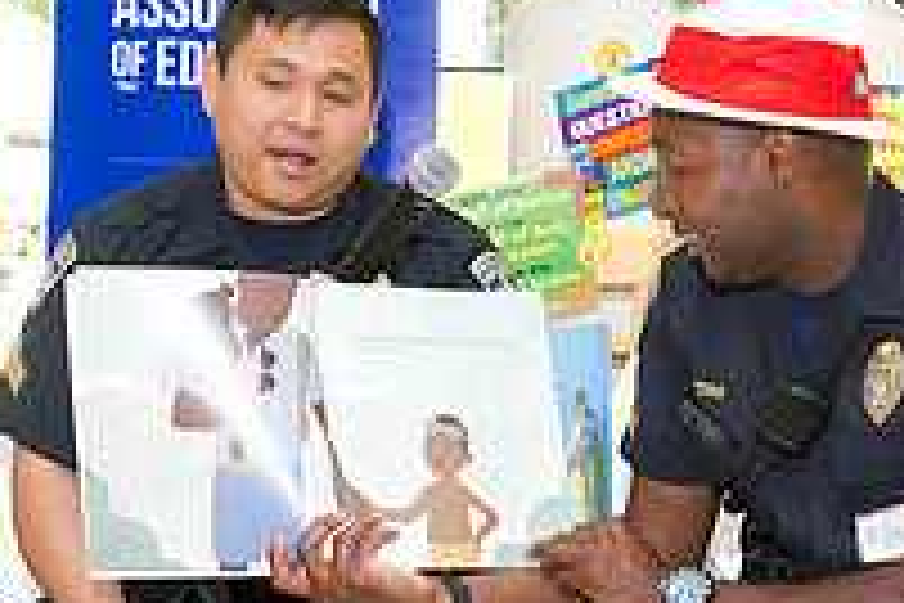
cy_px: 626
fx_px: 2461
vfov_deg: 13.7
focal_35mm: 98
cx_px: 801
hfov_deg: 20.4
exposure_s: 1/250
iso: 1250
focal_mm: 34
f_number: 5.6
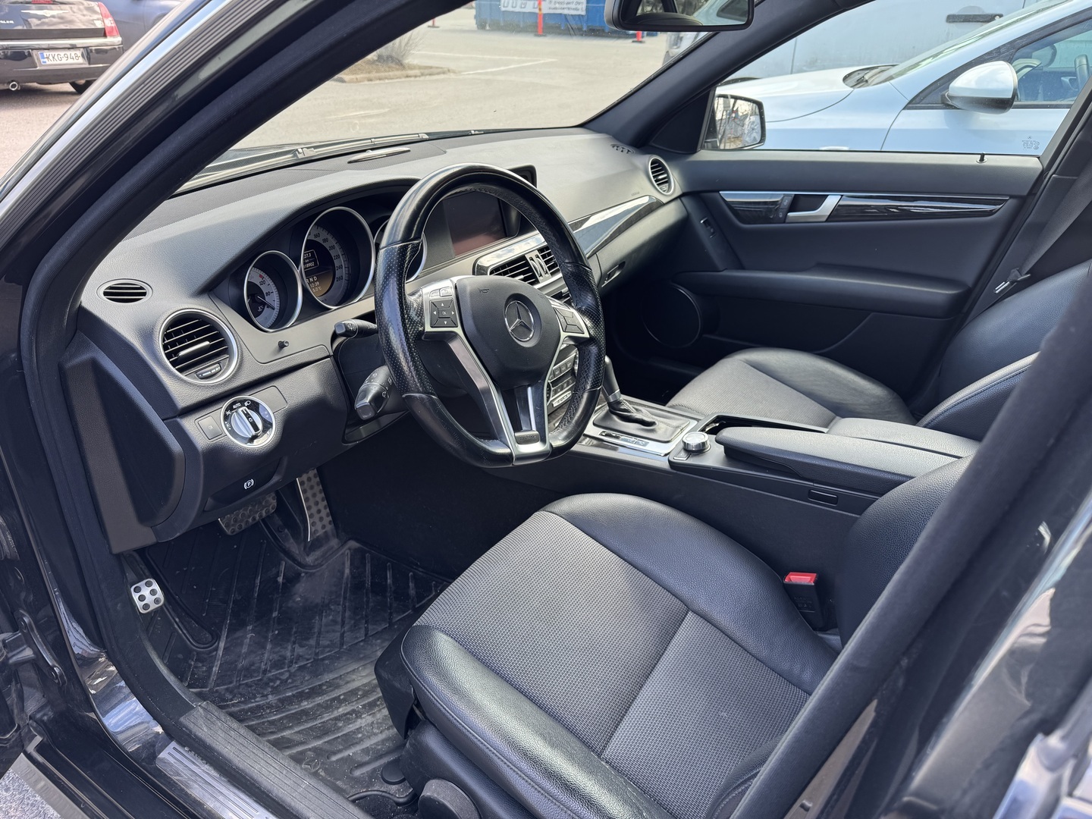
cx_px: 546
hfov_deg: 71.6
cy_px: 410
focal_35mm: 24
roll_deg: -1.6
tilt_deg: -28.7
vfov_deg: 56.8
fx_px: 757
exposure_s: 1/177
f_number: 1.78
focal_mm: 6.76
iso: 80
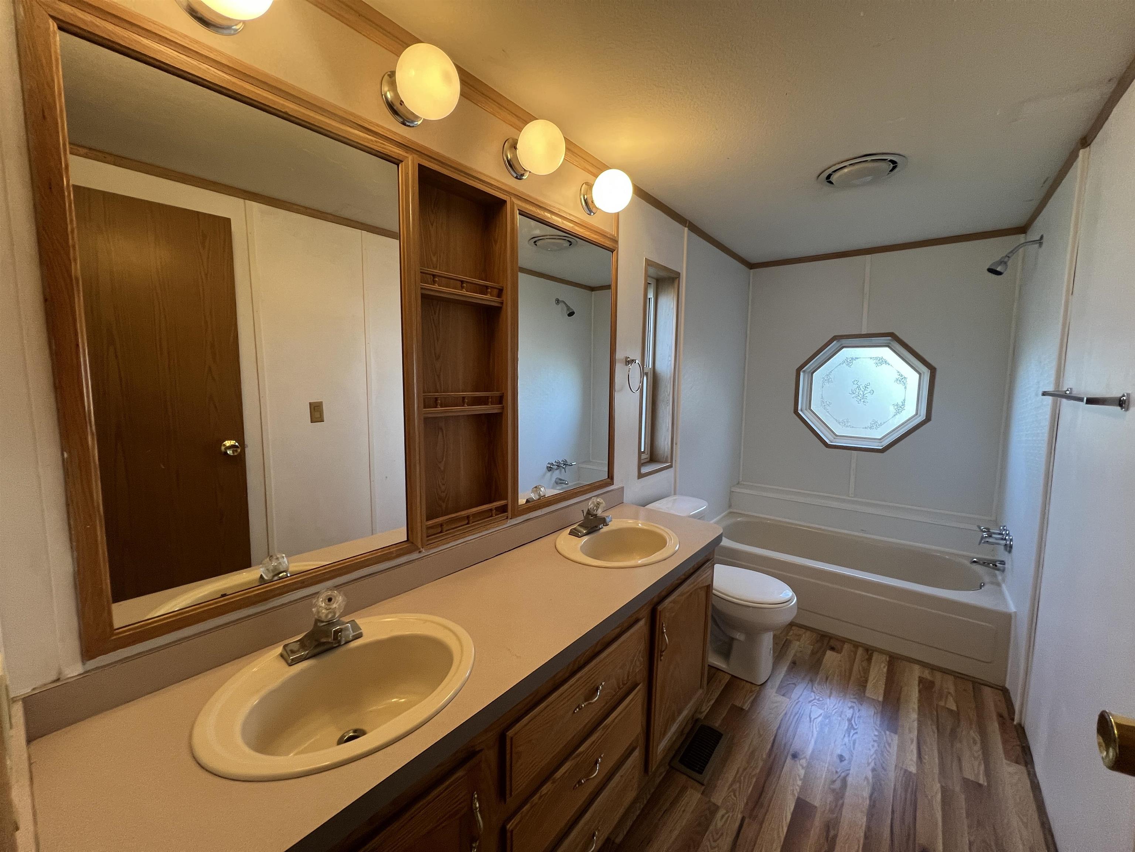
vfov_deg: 89.9
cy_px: 426
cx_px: 568
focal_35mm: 13
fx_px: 426
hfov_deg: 106.2
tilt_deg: -6.5
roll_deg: +0.0
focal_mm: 1.57
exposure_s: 1/120
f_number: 1.8
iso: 200
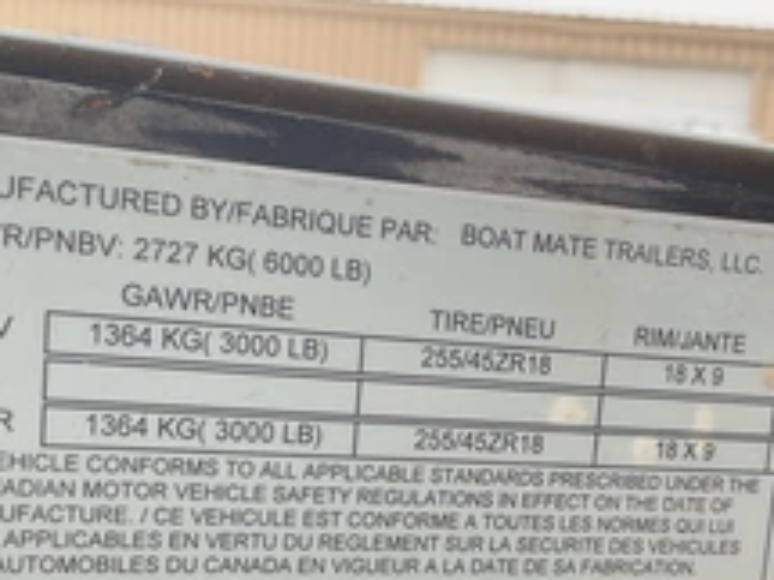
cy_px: 476
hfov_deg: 35.4
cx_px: 461
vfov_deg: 26.4
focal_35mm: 54
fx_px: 1207
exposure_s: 1/172
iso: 25
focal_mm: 3
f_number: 1.8
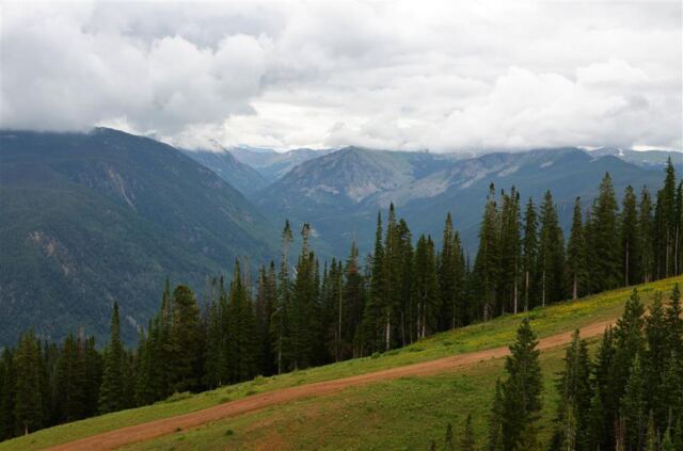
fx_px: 993
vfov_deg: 25.6
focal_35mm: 52
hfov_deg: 37.9
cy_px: 226
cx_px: 342
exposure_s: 1/200
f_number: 7.1
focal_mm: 35
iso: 100
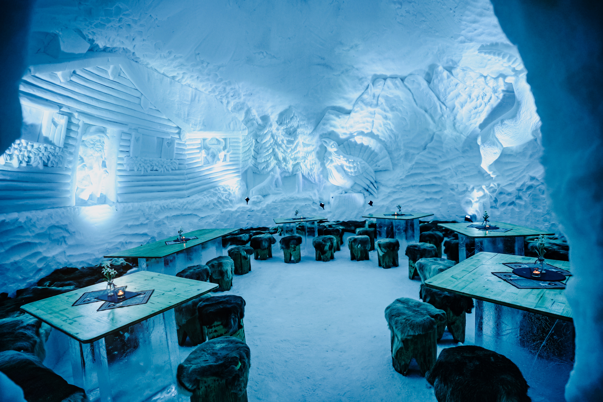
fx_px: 268
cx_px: 302
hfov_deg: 96.7
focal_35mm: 16
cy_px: 201
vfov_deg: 73.7
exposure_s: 1/100
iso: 640
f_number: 2.8
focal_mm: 16
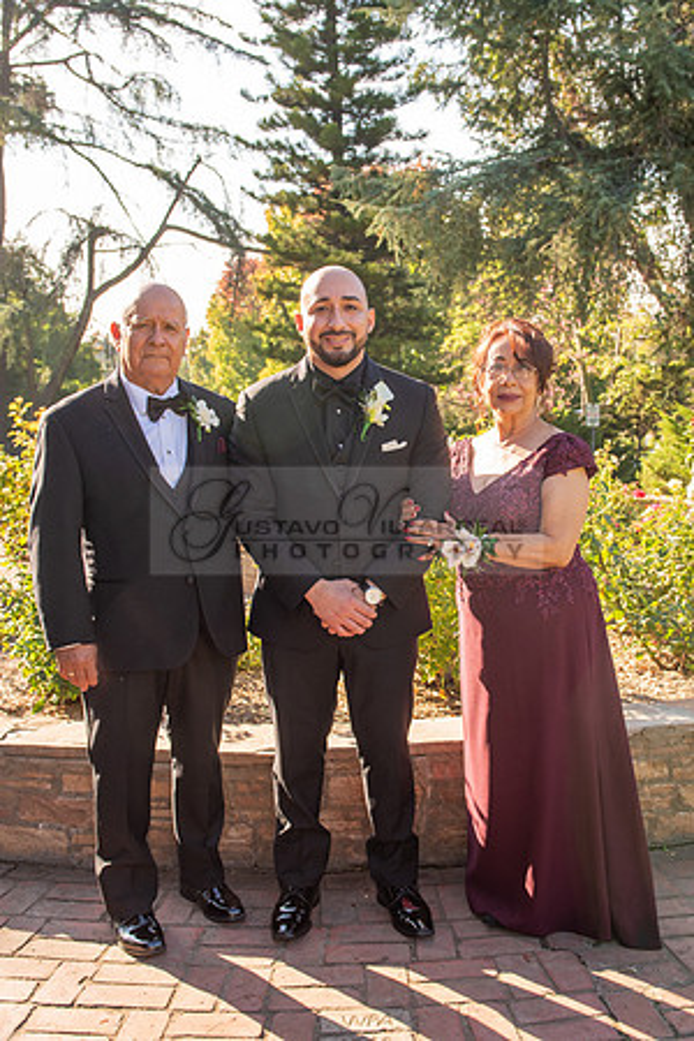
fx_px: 1277
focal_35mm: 44
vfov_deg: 44.4
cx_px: 425
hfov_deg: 30.3
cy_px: 512
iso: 200
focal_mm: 29
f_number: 5.6
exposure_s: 1/250
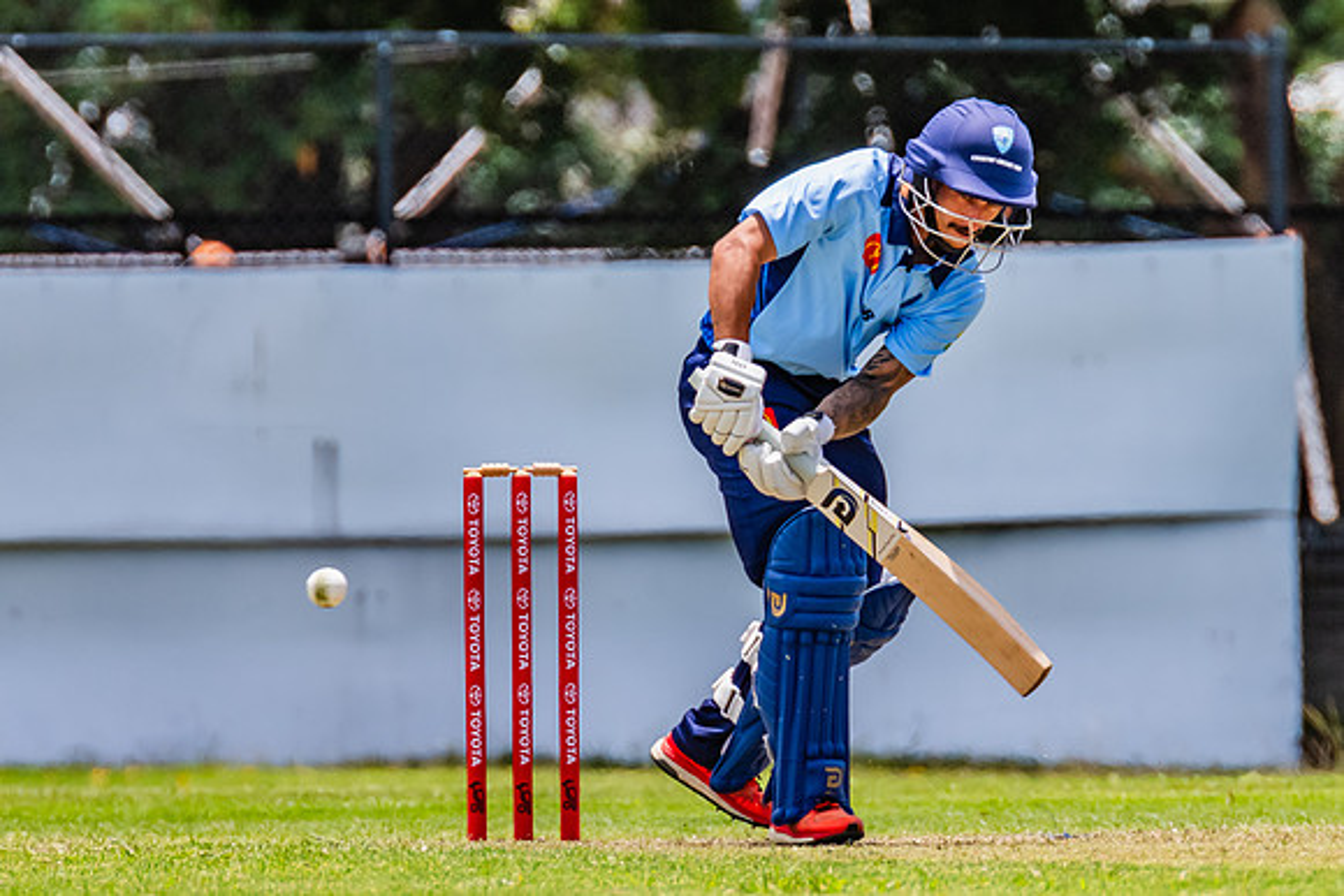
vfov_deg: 1.2
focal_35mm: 1185
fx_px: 44246
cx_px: 745
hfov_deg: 1.7
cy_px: 345
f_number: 9
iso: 800
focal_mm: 600
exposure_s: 1/1250
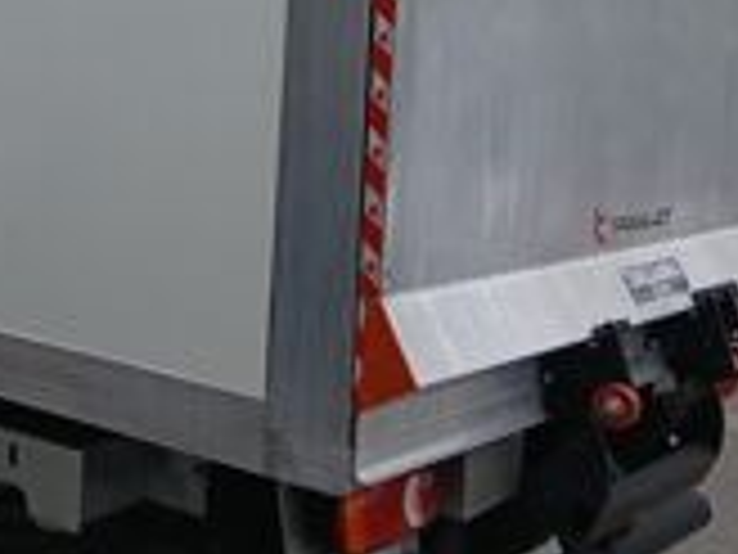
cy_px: 5
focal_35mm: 76
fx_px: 1620
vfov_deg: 18.9
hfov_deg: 24.3
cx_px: -32
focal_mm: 3.98
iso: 20
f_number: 1.8
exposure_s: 1/106
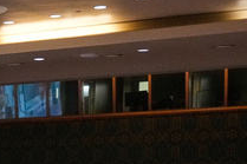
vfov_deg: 9.1
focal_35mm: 142
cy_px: 333
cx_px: -169
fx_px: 973
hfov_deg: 13.3
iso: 5000
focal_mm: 29
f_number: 2.8
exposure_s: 1/500
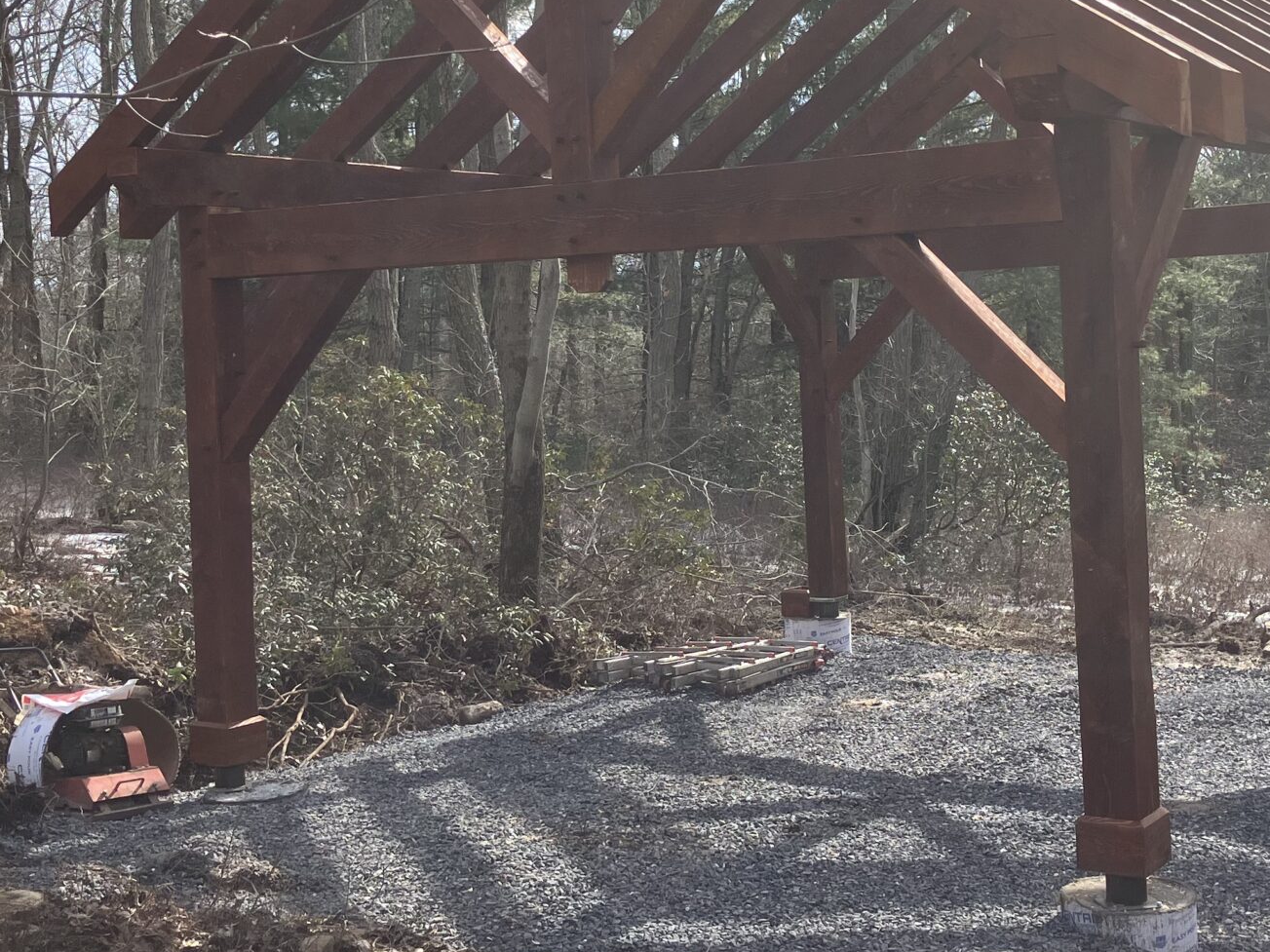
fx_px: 2018
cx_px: 716
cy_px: 322
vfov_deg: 26.4
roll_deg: +2.2
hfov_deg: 34.9
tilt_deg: +0.8
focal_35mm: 55
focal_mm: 3.99
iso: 32
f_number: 1.8
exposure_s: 1/1473
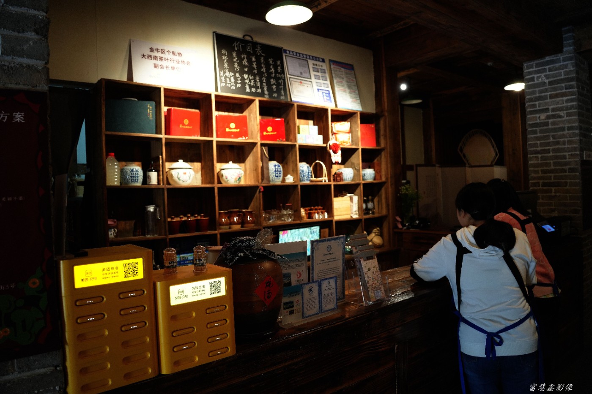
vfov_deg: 51.3
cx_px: 296
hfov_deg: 71.5
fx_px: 411
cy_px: 197
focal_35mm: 25
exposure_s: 1/160
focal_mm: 25
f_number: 4
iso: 2500
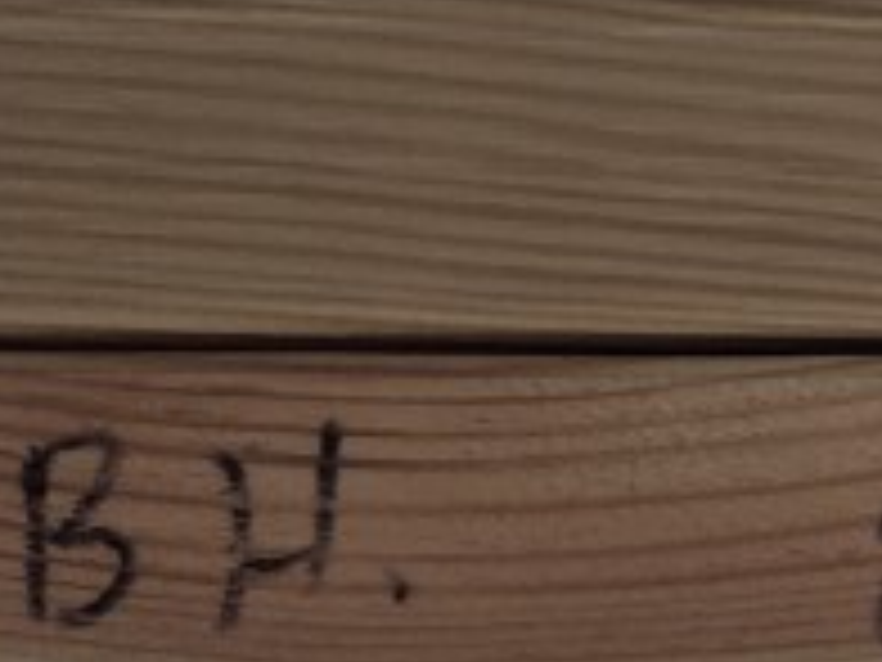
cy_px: 329
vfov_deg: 12.3
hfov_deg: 13.5
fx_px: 3058
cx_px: 1894
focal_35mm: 120
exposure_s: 1/1070
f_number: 1.8
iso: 80
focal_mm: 5.4
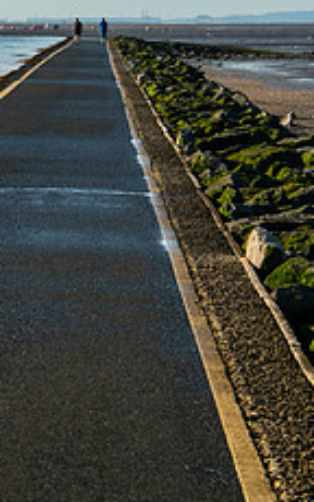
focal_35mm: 229
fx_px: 3132
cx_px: -405
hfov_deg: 5.6
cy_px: 73
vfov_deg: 9.1
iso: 200
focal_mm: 70
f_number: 6.3
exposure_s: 1/1600
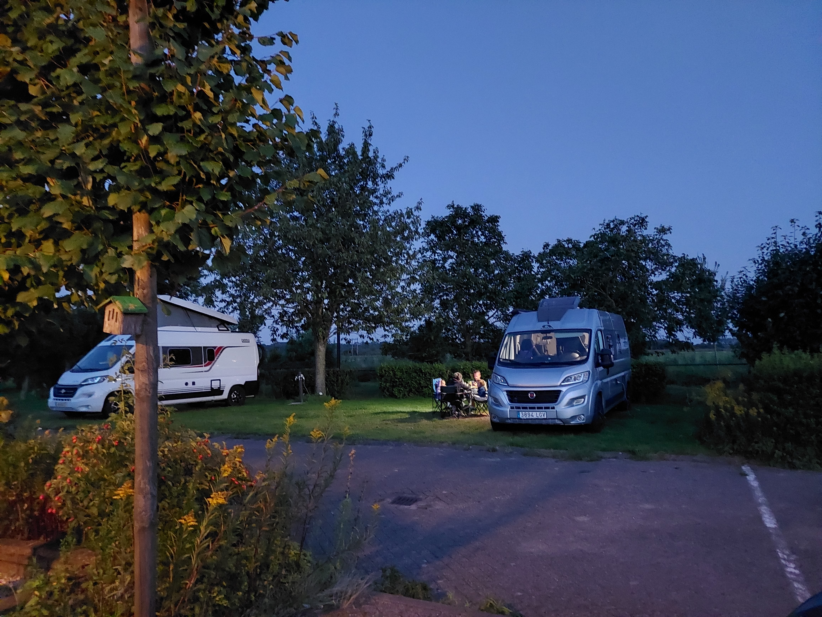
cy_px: 308
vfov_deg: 54.9
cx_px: 411
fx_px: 594
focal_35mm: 25
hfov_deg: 69.4
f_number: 1.8
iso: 2500
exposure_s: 1/11
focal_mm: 5.23
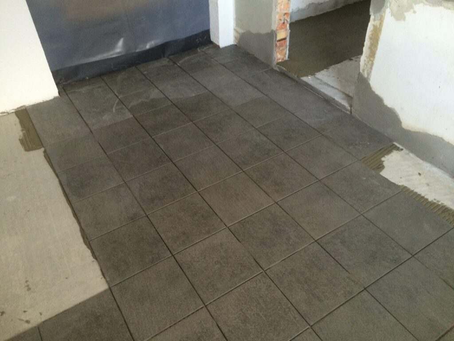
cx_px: 227
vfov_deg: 48.2
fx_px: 380
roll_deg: +3.2
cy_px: 170
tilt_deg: -40.1
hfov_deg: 61.7
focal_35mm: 29
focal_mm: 4.15
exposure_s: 1/33
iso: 80
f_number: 2.2
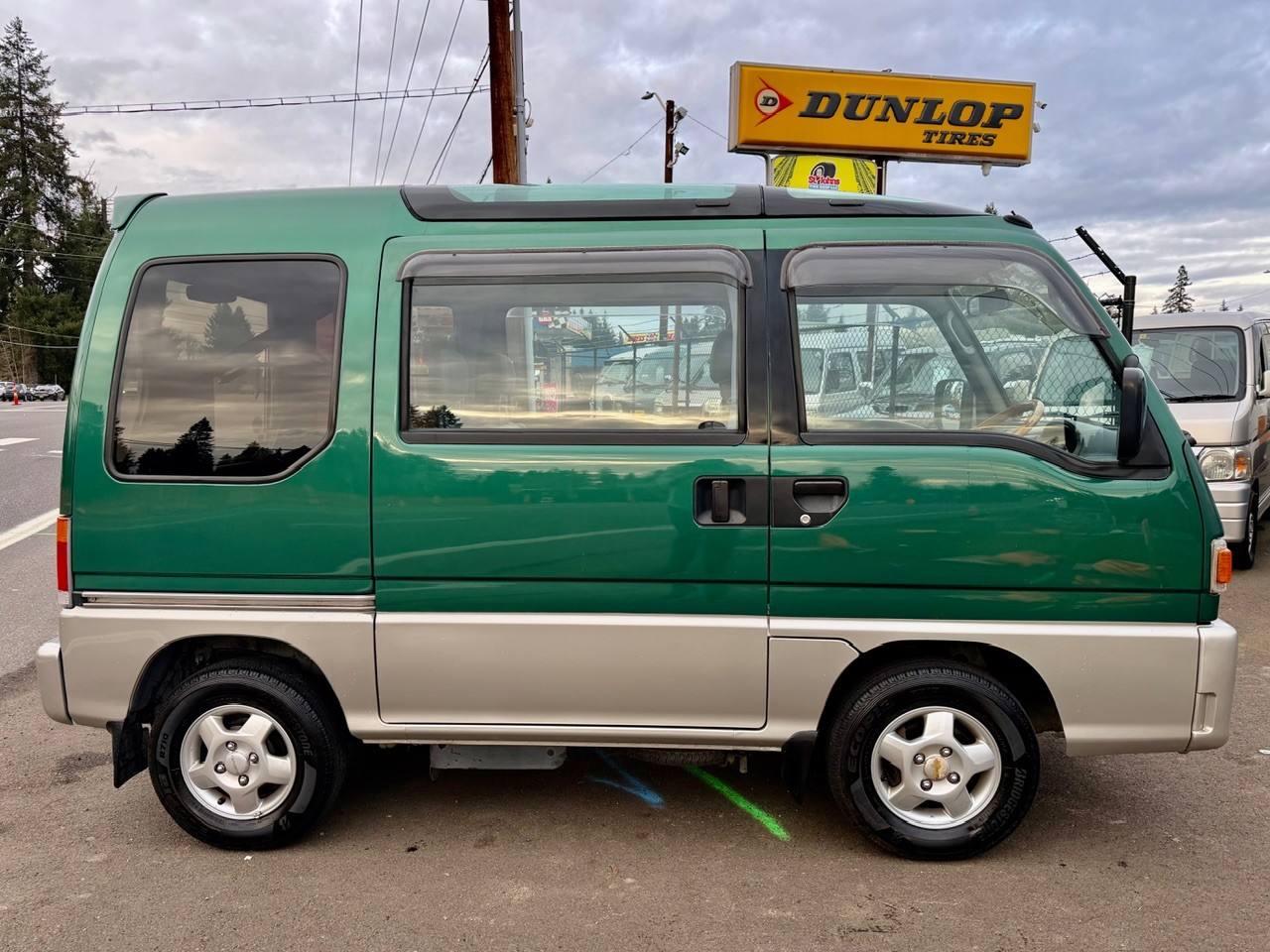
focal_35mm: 24
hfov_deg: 71.6
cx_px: 635
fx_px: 881
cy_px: 476
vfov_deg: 56.8
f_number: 1.78
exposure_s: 1/456
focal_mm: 6.76
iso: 100
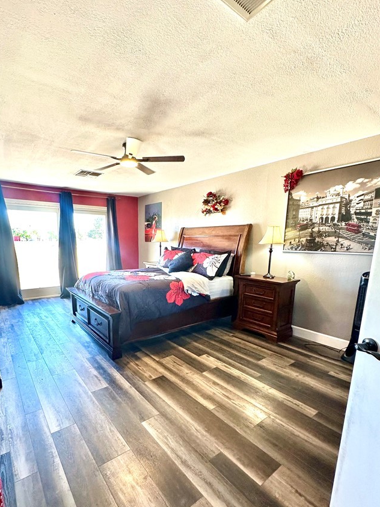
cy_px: 287
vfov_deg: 90.5
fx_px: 249
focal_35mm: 17
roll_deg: -1.0
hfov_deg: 74.1
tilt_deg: -9.7
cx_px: 156
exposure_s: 1/99
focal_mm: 2.22
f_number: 2.2
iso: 160
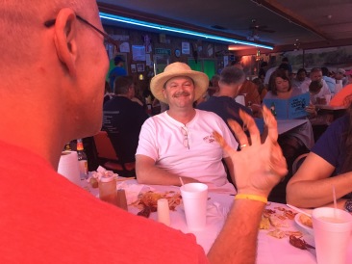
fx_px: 295
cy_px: 132
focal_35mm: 29
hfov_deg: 61.7
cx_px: 176
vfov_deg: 48.2
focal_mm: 4.15
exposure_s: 1/15
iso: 200
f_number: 2.2
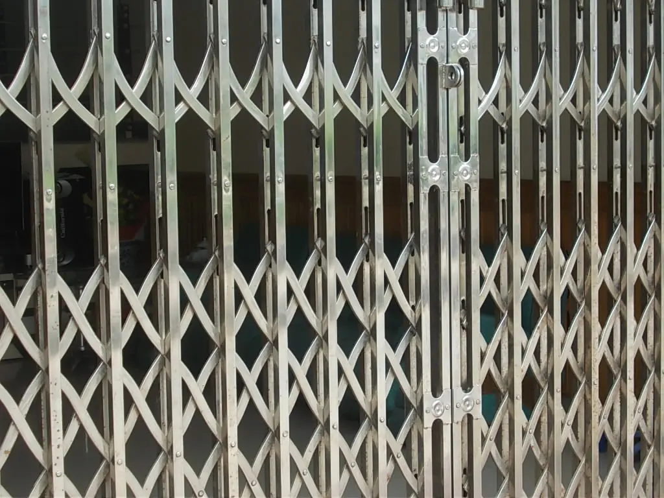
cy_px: 249
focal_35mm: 71
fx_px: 1362
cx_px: 332
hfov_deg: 27.4
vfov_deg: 20.7
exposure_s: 1/160
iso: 80
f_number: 4.3
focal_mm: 10
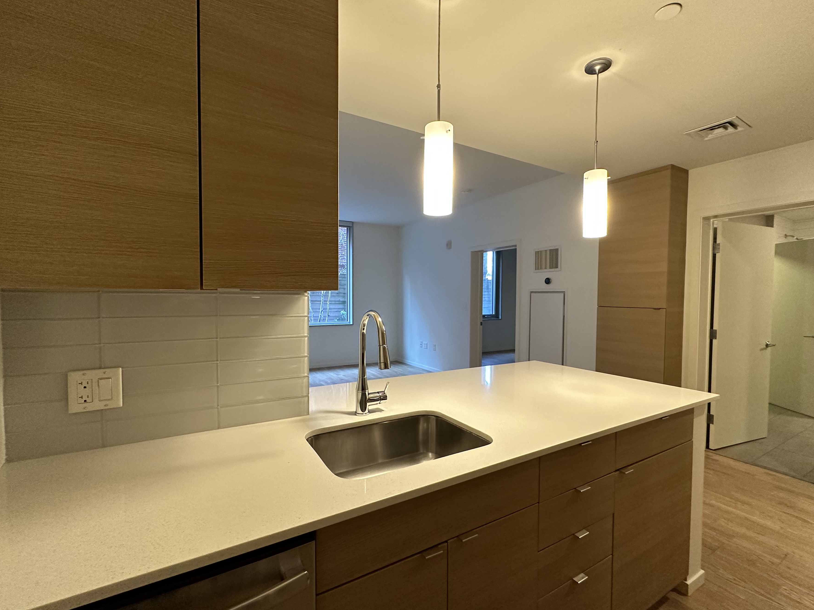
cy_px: 309
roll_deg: -0.3
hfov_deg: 94.5
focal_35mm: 16
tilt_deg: -2.9
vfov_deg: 78.1
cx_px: 409
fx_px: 376
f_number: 2.2
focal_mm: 2.22
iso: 320
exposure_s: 1/60
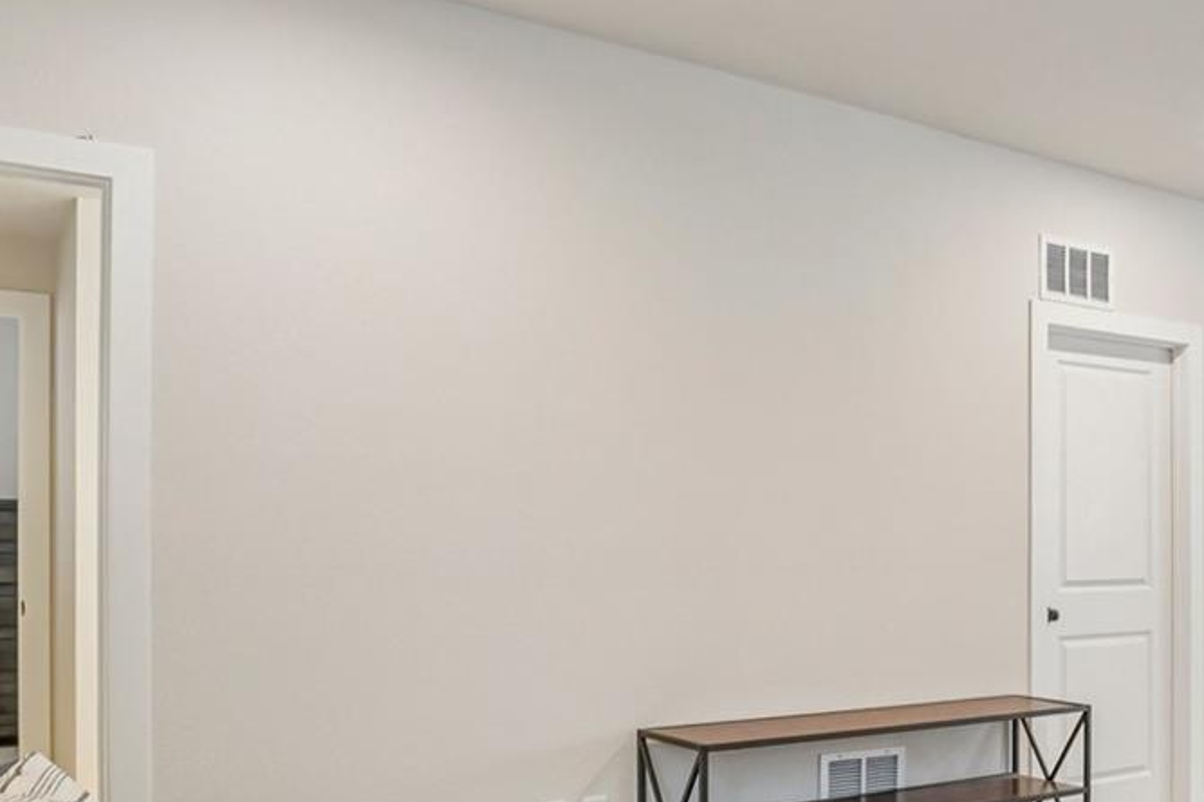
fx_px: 1203
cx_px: 1038
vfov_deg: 36.3
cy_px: 556
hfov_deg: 48.6
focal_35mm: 36
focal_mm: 10
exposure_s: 1/8
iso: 400
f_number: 8
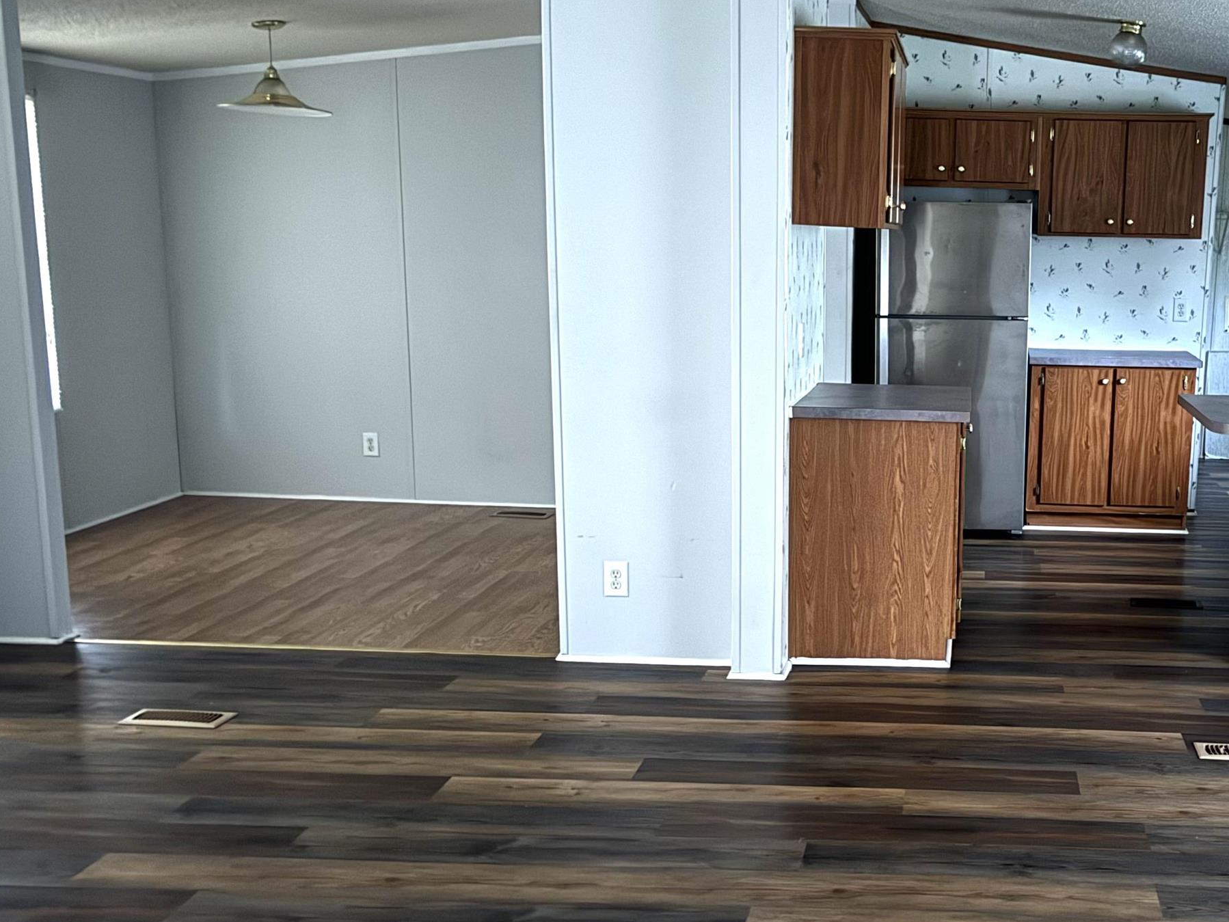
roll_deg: -1.7
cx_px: 947
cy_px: 511
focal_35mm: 41
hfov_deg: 44.0
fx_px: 1456
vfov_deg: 35.1
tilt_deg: -11.3
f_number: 1.78
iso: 1600
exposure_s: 1/9
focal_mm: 6.86
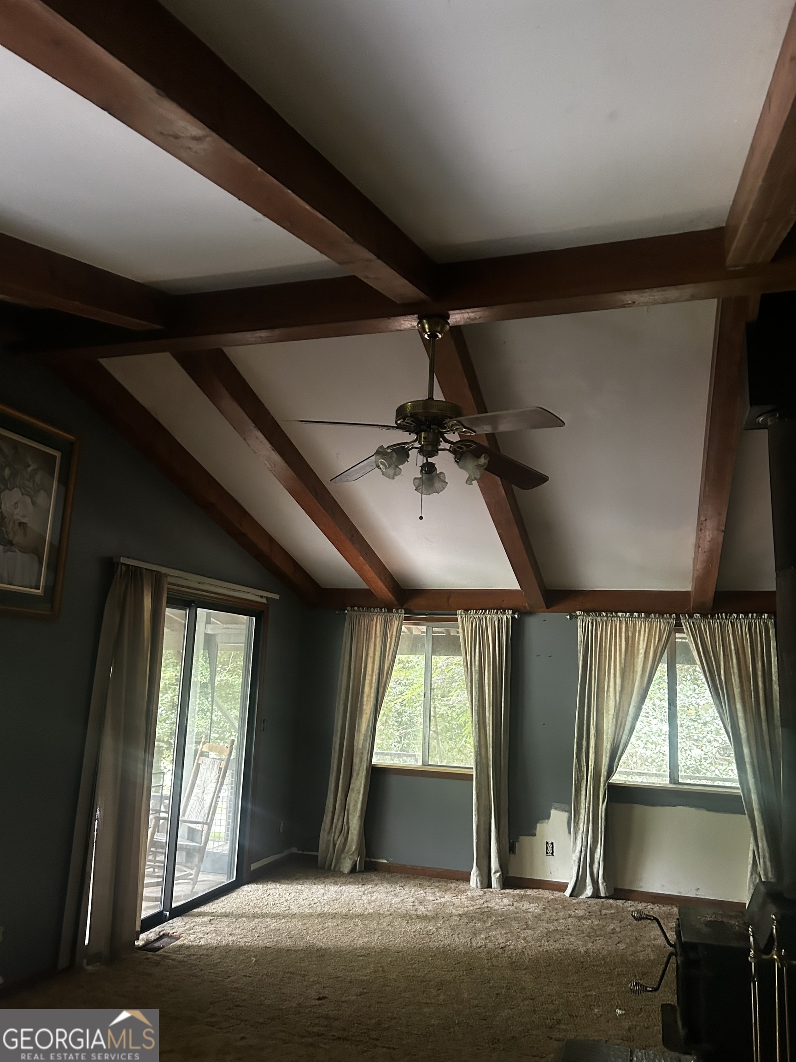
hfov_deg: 53.1
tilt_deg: +11.7
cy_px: 531
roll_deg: -2.0
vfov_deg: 67.3
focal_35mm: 26
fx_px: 797
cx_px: 398
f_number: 1.5
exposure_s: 1/42
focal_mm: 5.7
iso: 500
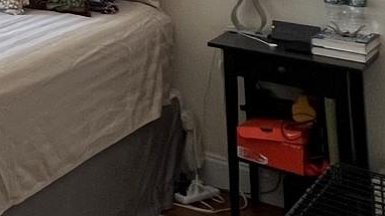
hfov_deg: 18.0
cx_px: -401
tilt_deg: +3.6
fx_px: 776
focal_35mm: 76
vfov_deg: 13.3
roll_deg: +0.5
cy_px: -242
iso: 100
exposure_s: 1/99
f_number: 1.8
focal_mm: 1.57
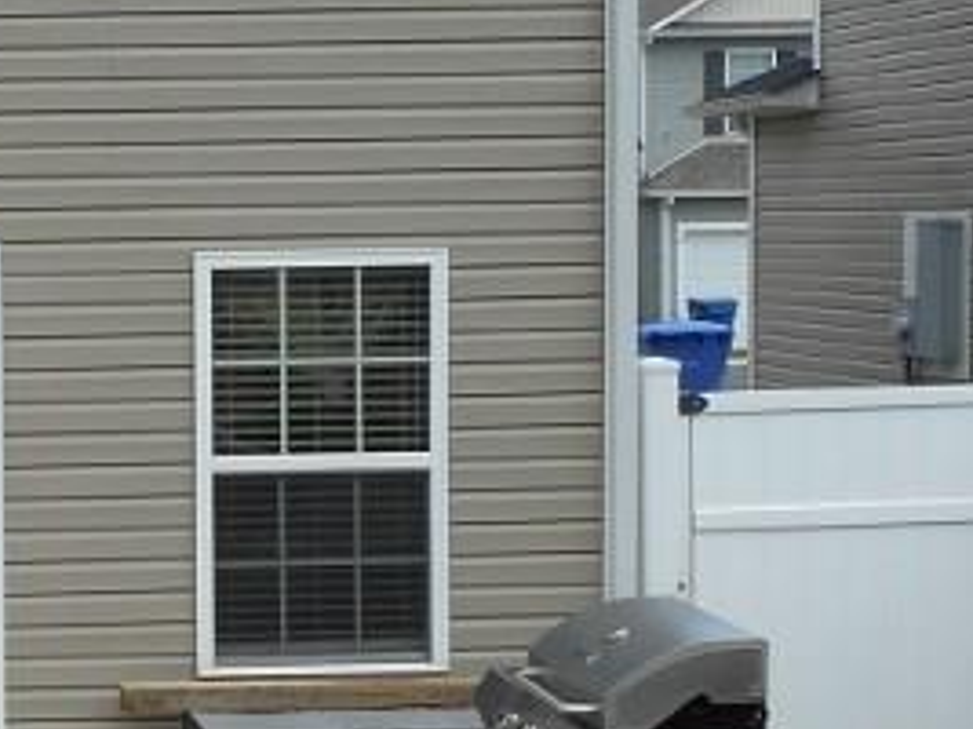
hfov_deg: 19.2
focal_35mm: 96
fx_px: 2697
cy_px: 423
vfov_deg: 15.4
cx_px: -230
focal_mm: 4.5
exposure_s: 1/320
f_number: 3.7
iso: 80
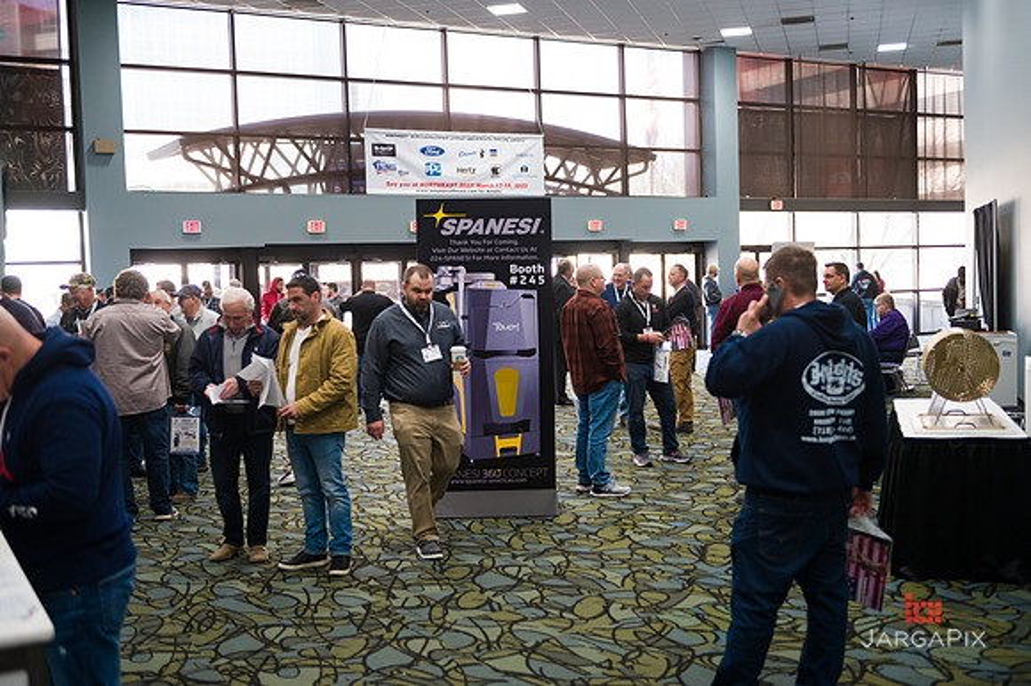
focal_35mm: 38
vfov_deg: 35.0
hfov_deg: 50.7
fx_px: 1088
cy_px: 343
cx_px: 516
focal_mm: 38
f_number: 3.2
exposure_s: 1/200
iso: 3200
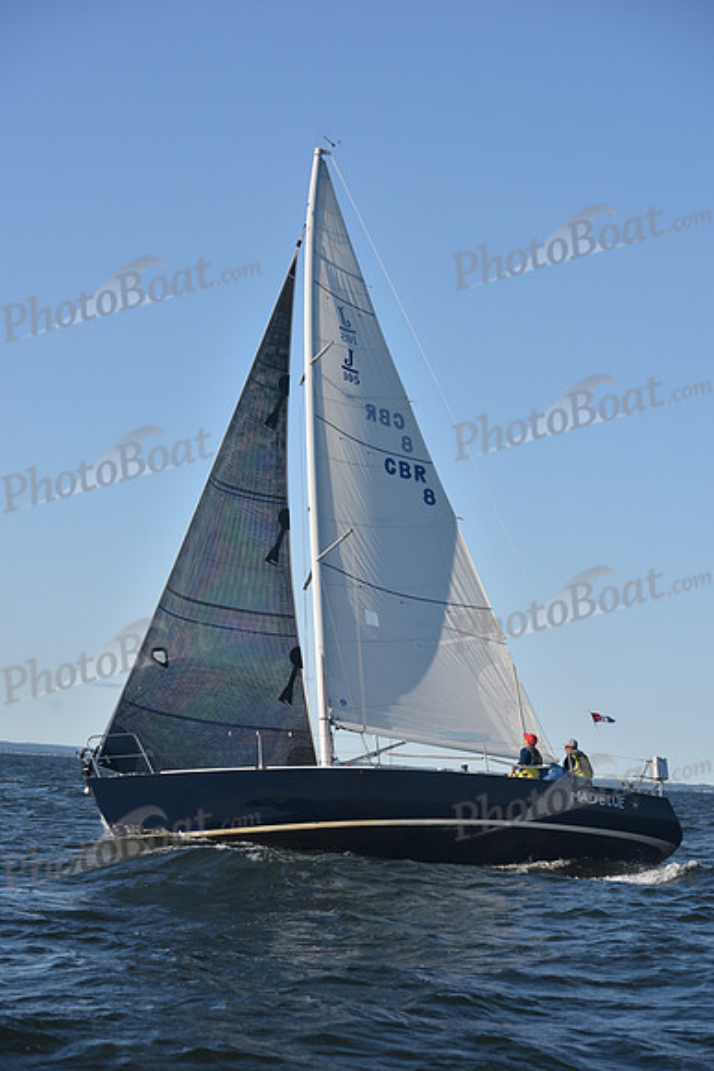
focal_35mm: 70
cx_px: 357
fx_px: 2081
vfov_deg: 28.8
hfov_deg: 19.5
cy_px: 536
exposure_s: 1/800
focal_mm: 70
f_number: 5.6
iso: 250
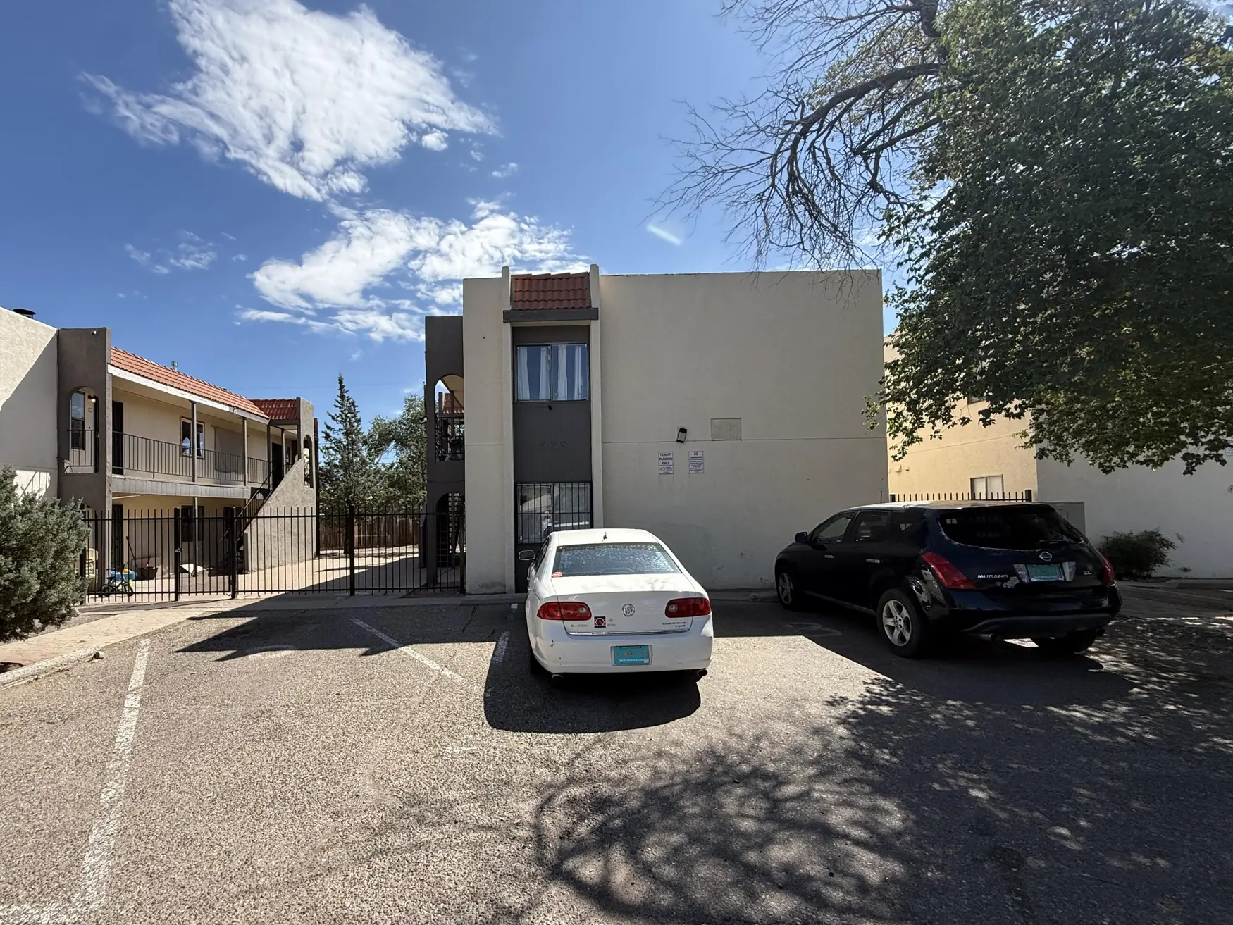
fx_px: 570
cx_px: 535
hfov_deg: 94.0
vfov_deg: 77.9
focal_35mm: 16
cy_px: 503
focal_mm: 2.22
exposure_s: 1/1848
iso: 64
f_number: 2.2
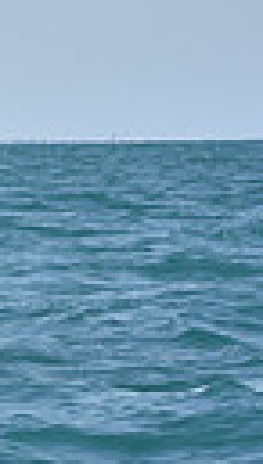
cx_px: -753
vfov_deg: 6.1
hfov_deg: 3.3
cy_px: -70
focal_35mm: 353
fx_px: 4356
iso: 250
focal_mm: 75
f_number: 7.1
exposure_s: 1/1250
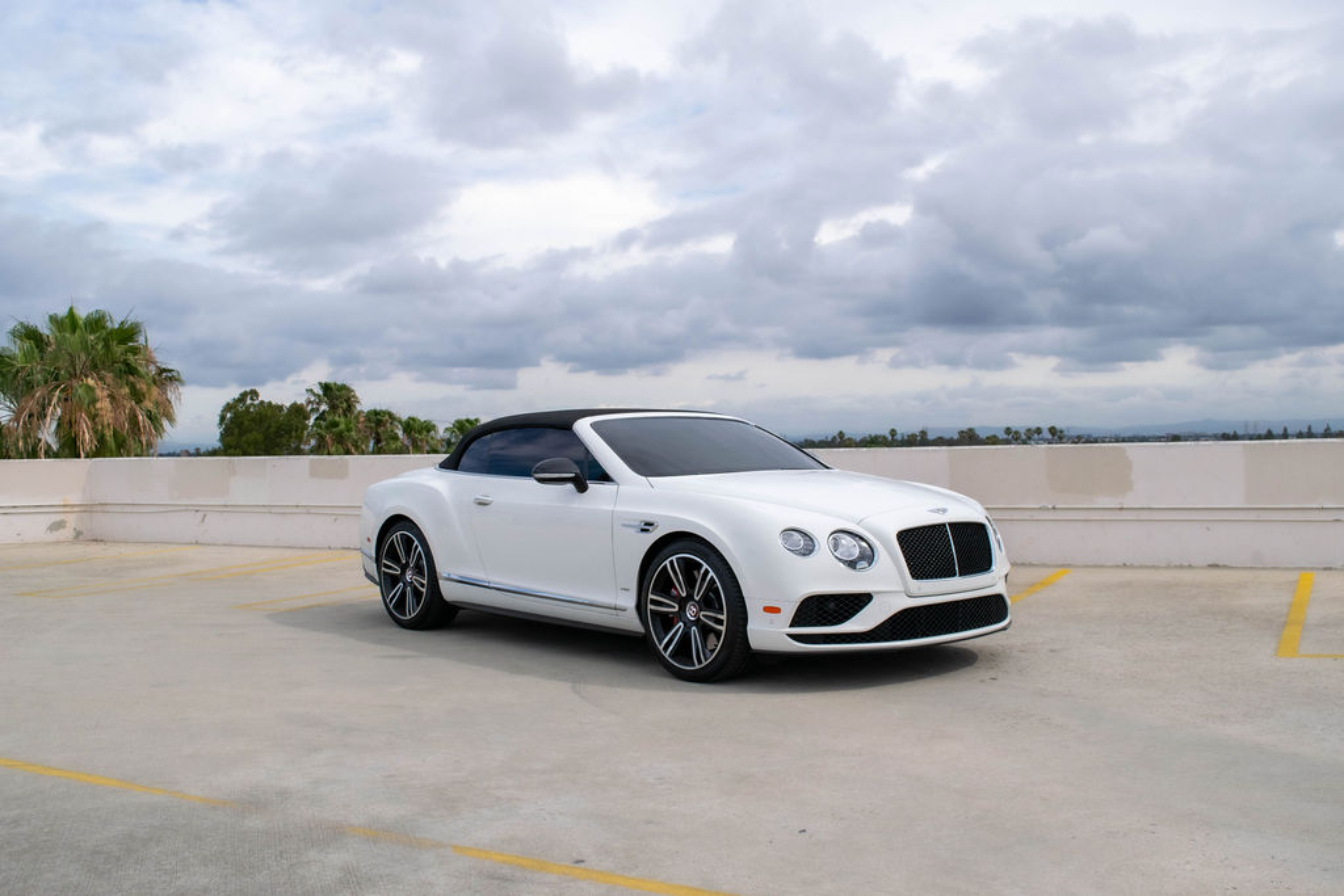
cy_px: 448
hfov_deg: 54.0
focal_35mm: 35
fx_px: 1319
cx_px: 672
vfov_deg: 37.5
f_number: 7.1
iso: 400
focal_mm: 22
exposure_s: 1/2000
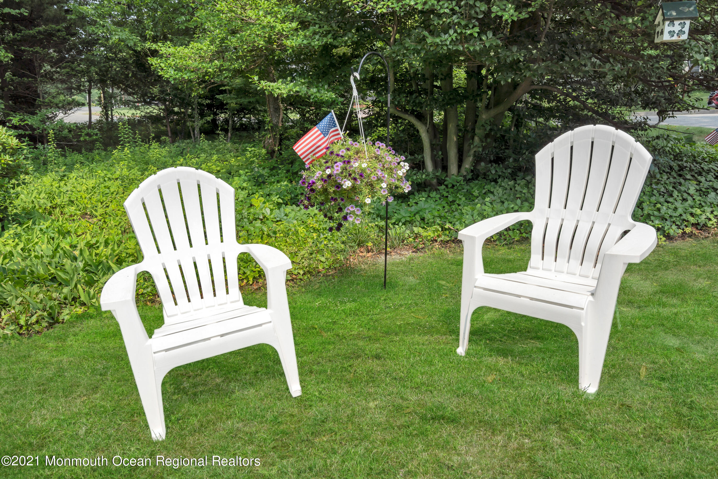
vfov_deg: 55.1
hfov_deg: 76.1
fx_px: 459
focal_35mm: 23
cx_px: 359
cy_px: 240
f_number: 8
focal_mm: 23
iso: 100
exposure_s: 1/200
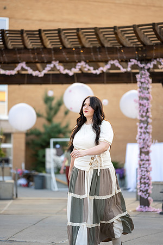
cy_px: 122
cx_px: 82
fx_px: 577
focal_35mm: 85
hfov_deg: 16.1
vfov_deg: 23.9
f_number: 1.8
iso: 400
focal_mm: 85
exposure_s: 1/1000
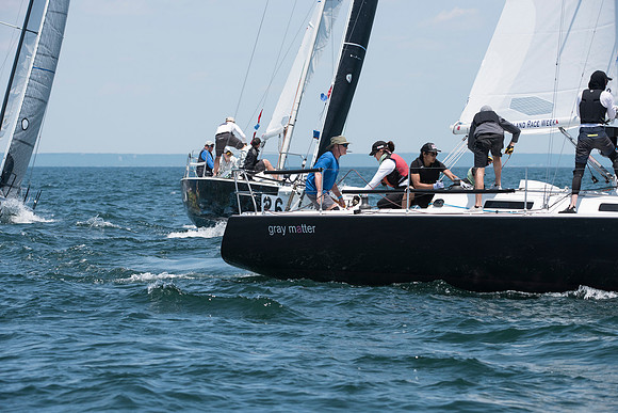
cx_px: 309
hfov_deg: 9.4
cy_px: 206
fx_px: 3753
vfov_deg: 6.3
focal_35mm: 219
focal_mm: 200
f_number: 7.1
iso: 320
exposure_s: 1/1600
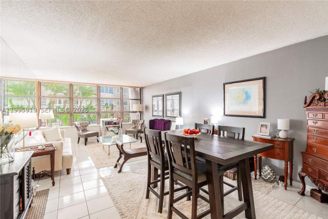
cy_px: 110
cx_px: 164
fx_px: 150
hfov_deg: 95.0
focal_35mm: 16
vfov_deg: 72.0
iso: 320
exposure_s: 1/2
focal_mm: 11
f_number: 7.1
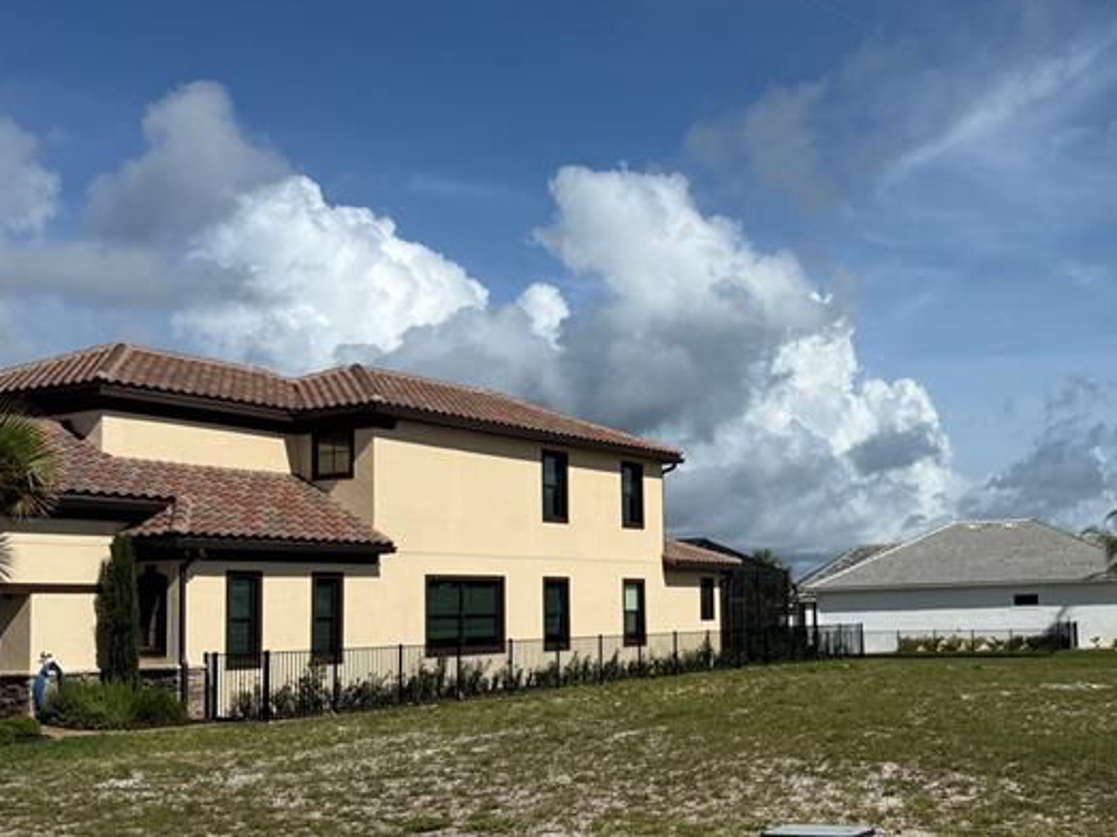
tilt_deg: +7.0
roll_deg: +2.0
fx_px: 1516
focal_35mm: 47
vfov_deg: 30.9
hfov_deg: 39.5
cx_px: 816
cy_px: 446
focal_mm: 6.76
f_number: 1.78
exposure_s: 1/10309
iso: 80
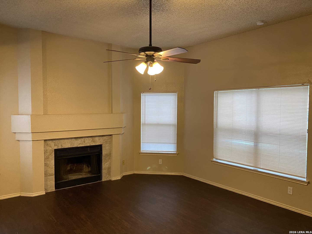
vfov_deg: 53.1
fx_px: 234
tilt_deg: -2.1
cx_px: 156
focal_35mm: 26
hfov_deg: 67.3
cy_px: 117
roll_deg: -0.5
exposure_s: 1/60
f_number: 1.8
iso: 250
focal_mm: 4.25
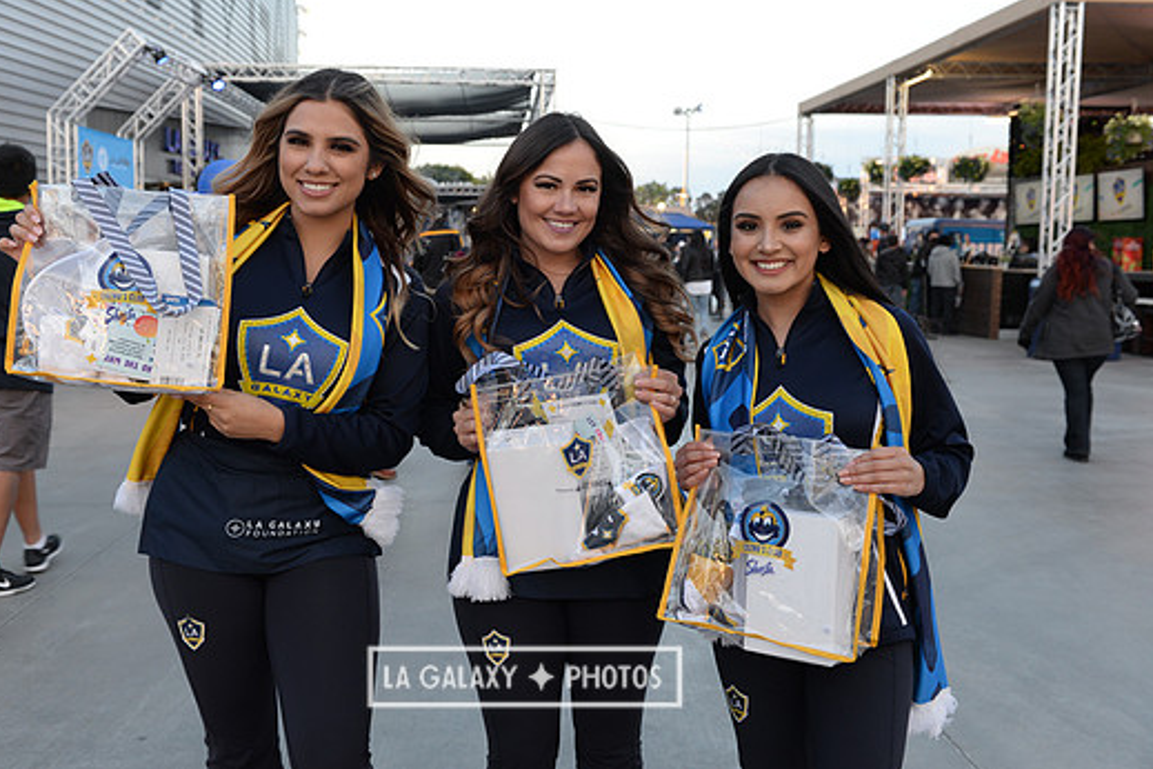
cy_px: 343
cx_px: 524
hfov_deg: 50.6
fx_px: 1217
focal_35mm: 38
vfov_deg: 35.0
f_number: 5
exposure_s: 1/100
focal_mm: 34
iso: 800
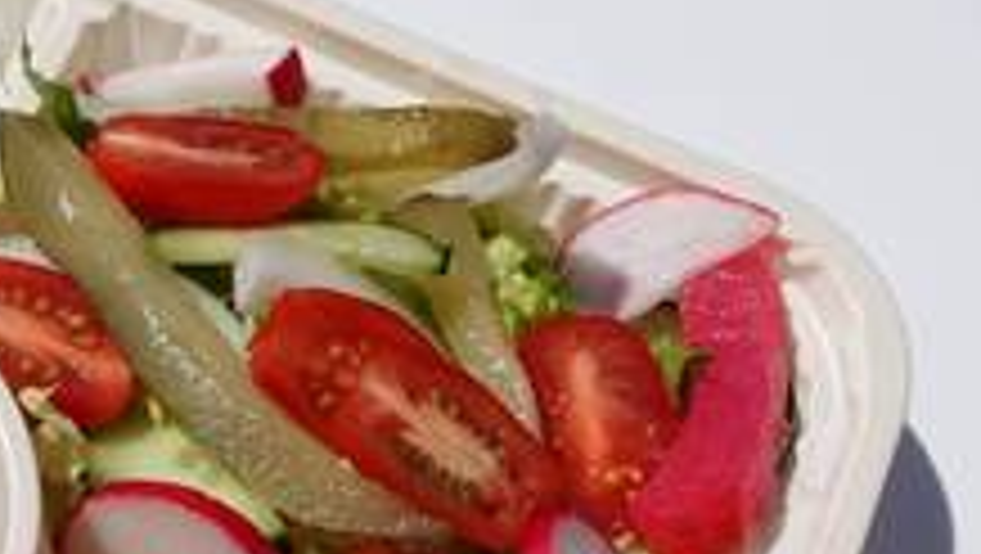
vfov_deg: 15.5
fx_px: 1978
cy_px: 617
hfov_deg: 25.3
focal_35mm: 76
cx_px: -171
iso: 125
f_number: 4
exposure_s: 1/400
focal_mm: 9.4
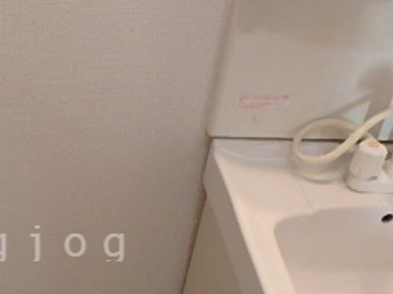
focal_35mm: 56
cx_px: 21
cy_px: 242
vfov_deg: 25.6
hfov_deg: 32.2
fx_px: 636
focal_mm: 3.7
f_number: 3.5
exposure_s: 1/30
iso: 500
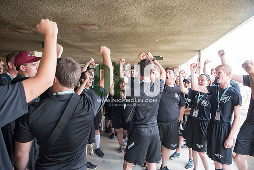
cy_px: 85
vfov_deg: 53.2
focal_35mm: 24
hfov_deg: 73.7
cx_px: 127
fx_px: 169
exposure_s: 1/250
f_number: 5
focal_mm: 24
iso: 2500
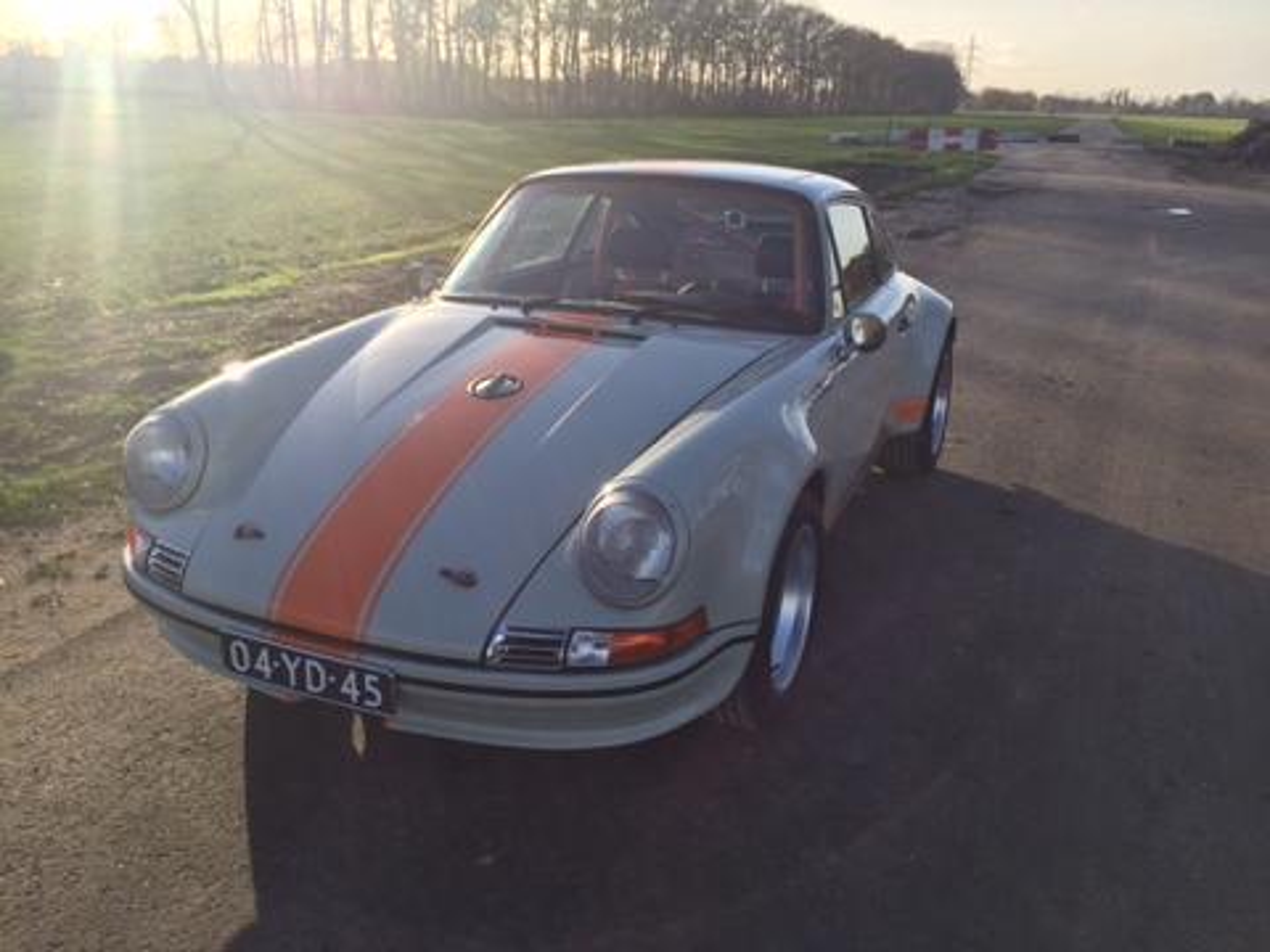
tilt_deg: -20.0
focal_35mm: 29
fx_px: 1064
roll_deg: -0.7
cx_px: 635
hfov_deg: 61.7
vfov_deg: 48.2
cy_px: 476
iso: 32
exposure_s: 1/1041
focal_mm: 4.15
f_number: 2.2
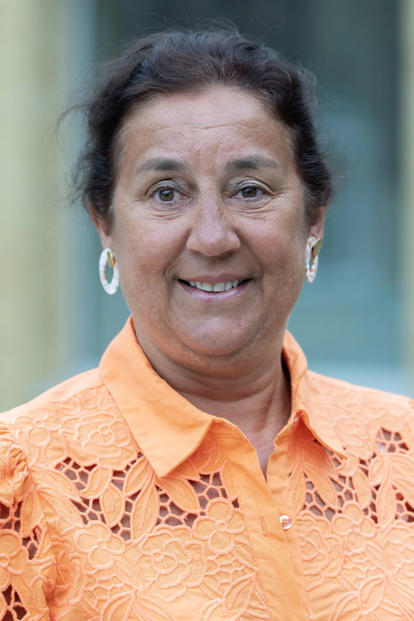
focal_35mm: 135
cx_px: 207
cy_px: 310
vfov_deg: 15.2
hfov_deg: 10.2
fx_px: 2329
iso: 500
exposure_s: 1/250
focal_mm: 135
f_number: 3.5
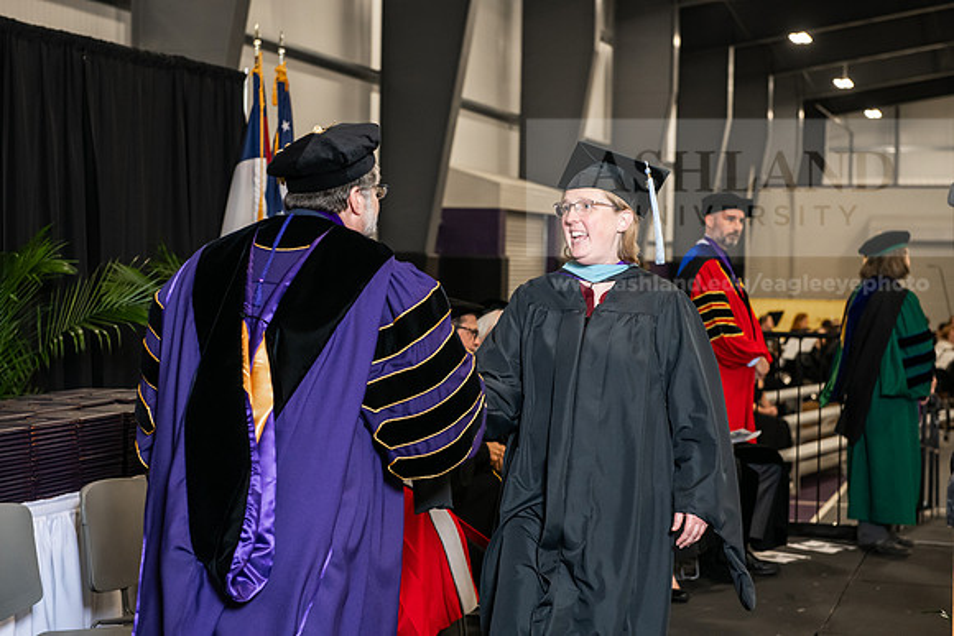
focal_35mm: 70
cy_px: 318
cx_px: 477
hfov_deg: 28.8
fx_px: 1855
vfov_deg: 19.5
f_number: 5
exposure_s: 1/200
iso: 2000
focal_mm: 70
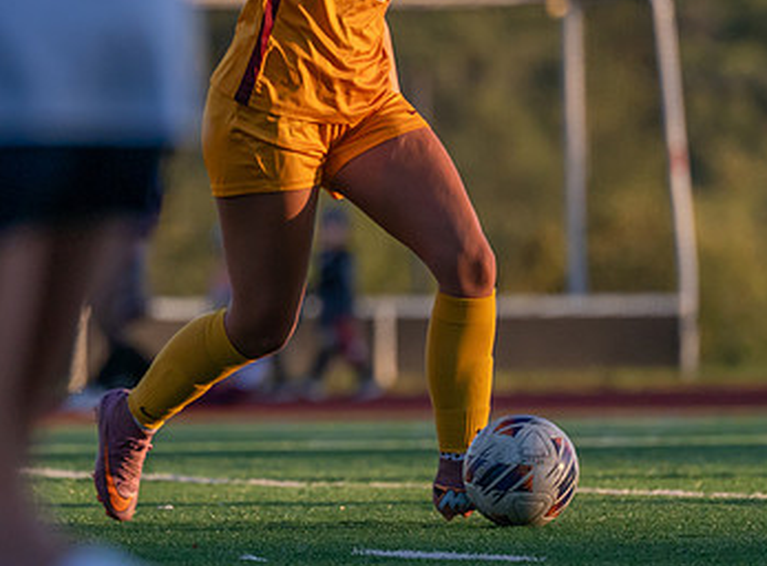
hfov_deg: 2.9
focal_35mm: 687
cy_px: 165
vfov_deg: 2.1
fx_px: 15133
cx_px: 91
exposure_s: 1/3200
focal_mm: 200
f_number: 2.8
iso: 450
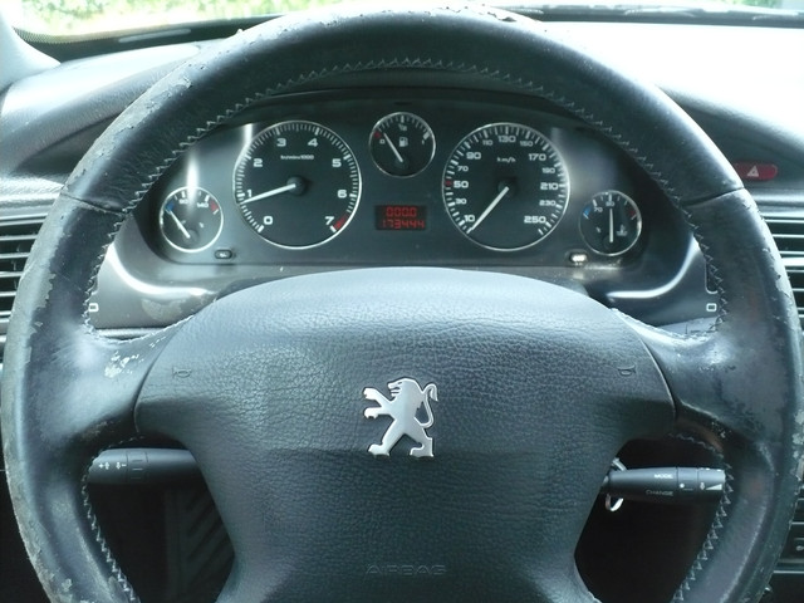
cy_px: 302
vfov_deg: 38.7
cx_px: 402
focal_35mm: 37
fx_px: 859
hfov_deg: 50.1
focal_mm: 6.1
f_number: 2.8
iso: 320
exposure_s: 1/125
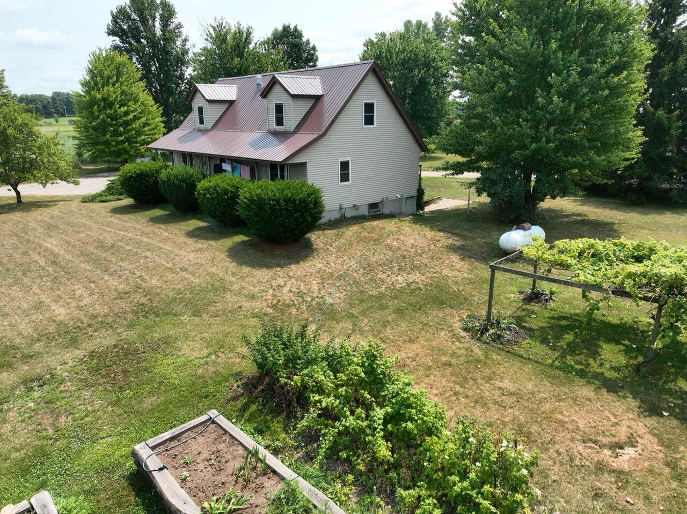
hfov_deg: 71.6
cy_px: 257
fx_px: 476
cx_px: 344
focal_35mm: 24
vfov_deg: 56.8
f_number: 2.8
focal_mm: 12.29
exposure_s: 1/2000
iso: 210
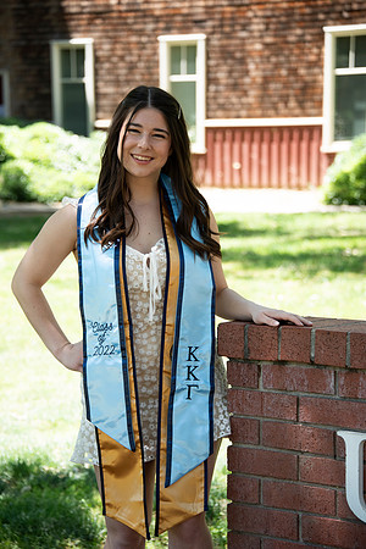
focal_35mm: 122
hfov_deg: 11.2
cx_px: 183
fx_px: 1860
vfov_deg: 16.8
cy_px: 274
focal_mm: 122
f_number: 5.6
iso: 640
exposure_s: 1/320
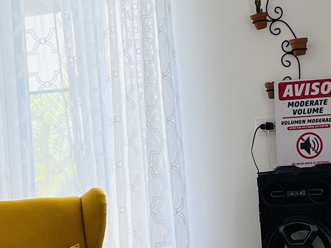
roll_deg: +2.3
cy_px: 83
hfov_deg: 15.9
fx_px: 1186
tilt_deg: +4.8
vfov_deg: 11.9
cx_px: 222
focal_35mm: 124
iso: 80
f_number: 1.5
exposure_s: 1/121
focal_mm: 5.7
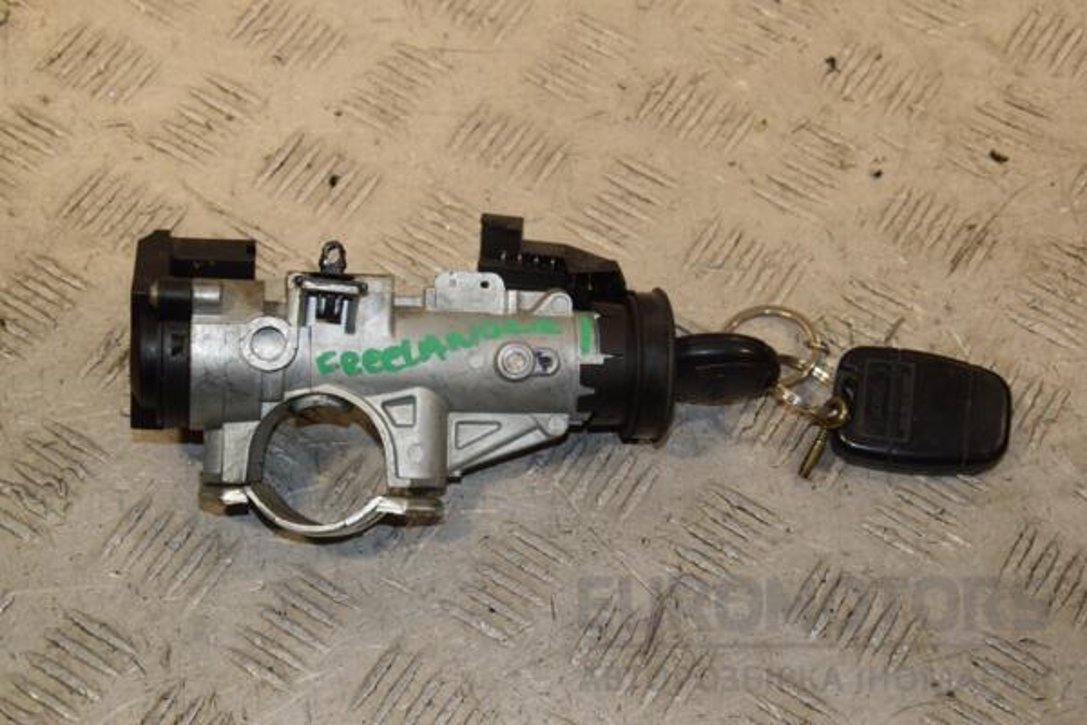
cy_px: 362
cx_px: 544
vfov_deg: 18.9
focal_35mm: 72
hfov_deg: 28.1
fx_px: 2174
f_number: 8
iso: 800
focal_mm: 48
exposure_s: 1/200
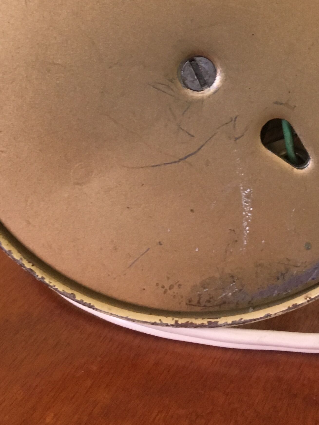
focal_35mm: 67
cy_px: 64
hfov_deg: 21.8
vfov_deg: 28.1
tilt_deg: -21.6
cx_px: 224
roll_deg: -2.6
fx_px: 823
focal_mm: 4.15
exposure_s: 1/33
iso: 160
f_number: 2.2
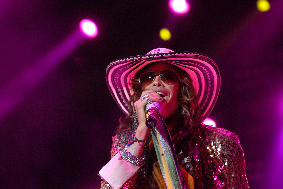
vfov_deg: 7.3
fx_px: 1476
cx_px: 142
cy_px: 94
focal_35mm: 188
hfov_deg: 11.0
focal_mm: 125
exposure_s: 1/200
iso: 500
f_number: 4
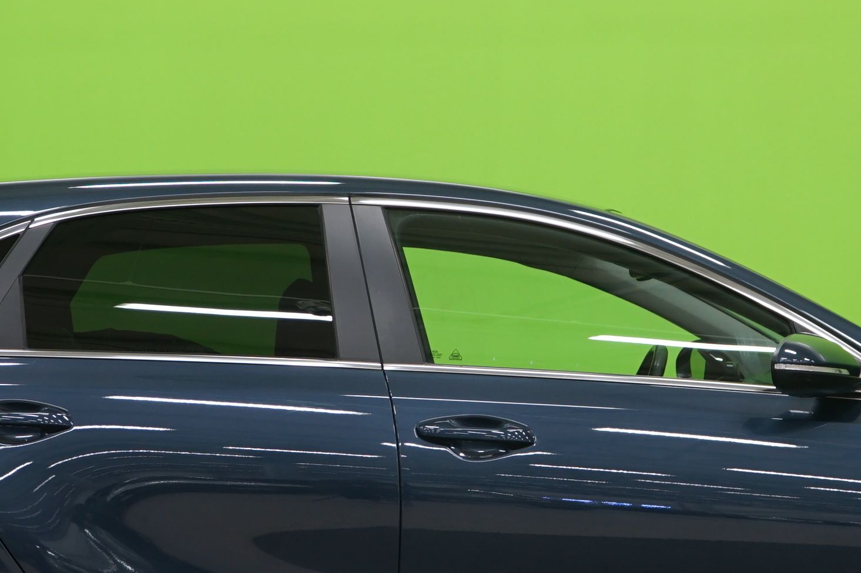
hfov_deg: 15.9
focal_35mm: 129
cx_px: 498
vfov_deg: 10.6
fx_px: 3084
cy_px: 315
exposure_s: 1/8
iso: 400
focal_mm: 48
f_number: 5
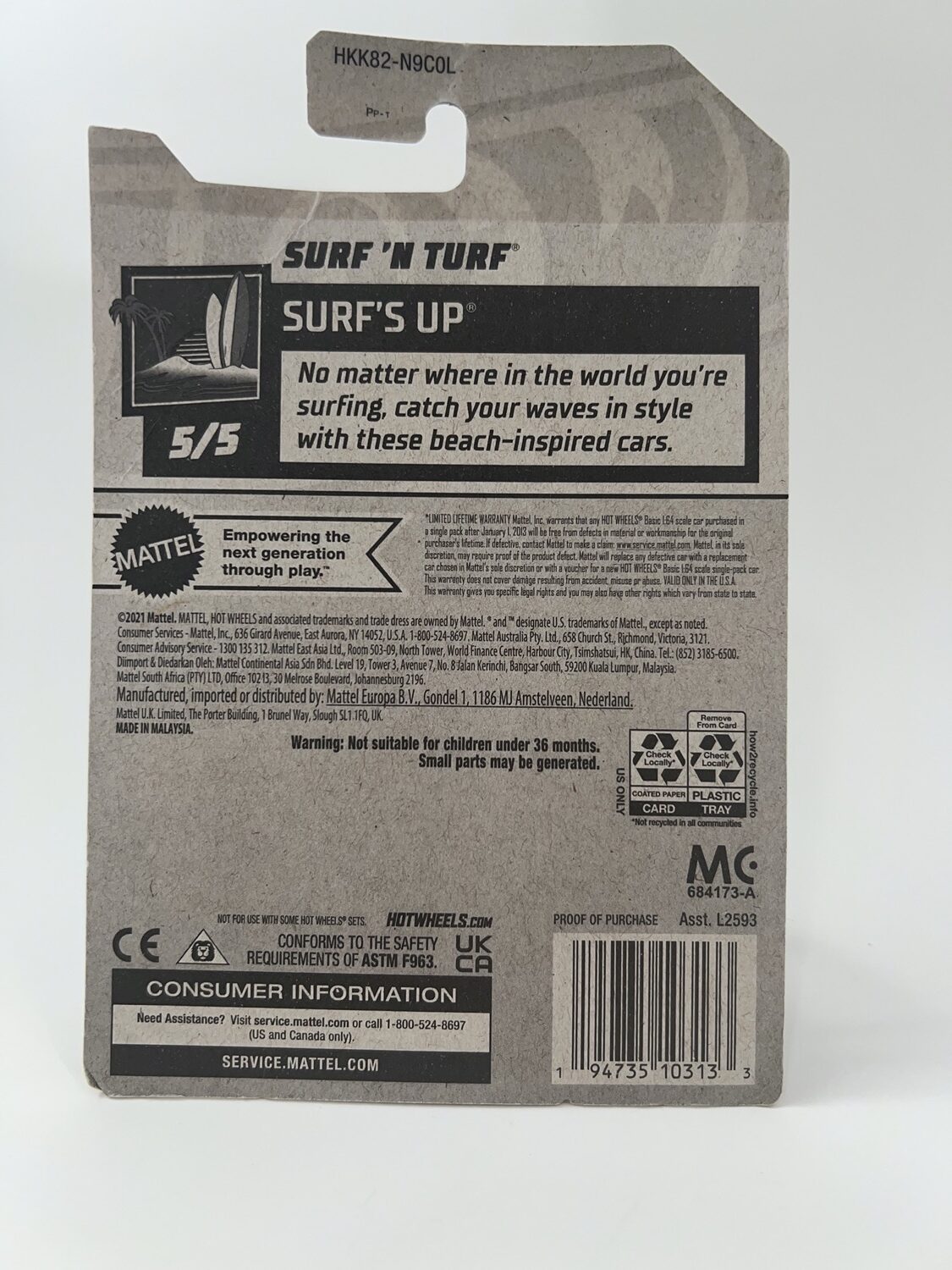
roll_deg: +0.1
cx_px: 476
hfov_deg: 53.1
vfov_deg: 67.3
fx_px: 953
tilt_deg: -19.2
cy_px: 635
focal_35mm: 26
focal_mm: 5.7
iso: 80
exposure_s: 1/100
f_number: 1.5
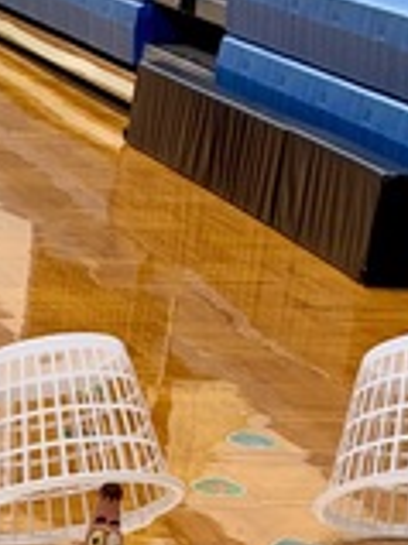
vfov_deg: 11.5
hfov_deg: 8.3
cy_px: 1080
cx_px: -741
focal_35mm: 155
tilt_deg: -28.1
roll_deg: -1.7
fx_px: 2439
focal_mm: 6.93
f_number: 1.8
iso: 250
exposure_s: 1/120
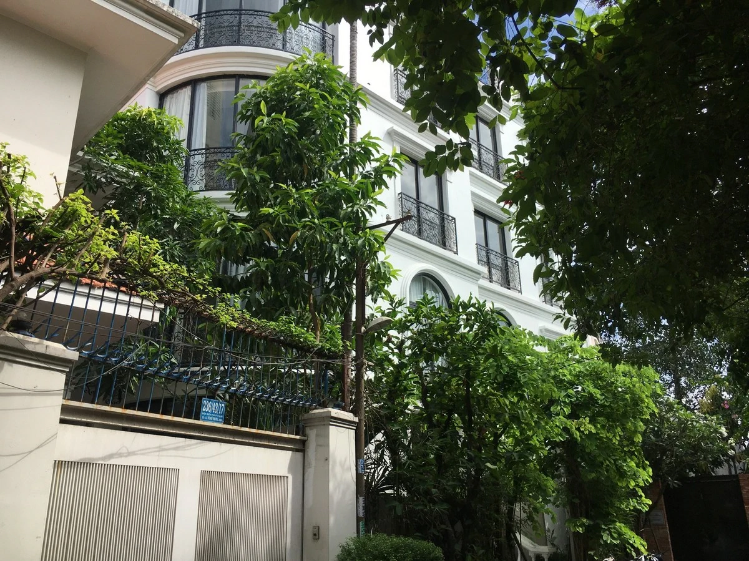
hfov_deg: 61.7
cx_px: 374
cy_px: 280
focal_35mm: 29
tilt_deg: +22.2
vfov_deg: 48.2
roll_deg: +0.6
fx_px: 627
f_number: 2.2
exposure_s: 1/1099
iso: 25
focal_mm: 4.15
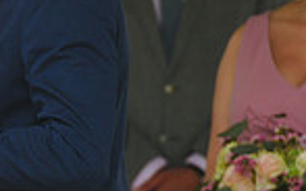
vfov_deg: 1.6
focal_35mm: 805
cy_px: 149
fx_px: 6716
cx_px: -150
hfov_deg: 2.6
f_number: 2.8
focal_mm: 200
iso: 400
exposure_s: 1/400
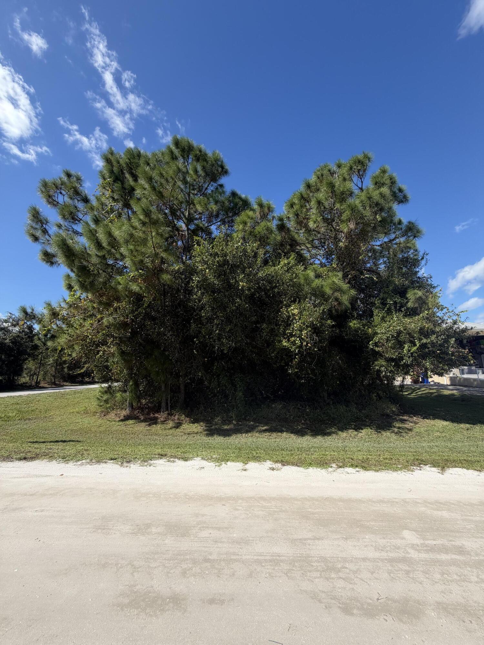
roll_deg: +1.2
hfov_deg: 85.7
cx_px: 242
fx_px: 261
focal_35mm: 14
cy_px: 322
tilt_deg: +12.0
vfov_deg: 102.1
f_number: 2.2
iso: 25
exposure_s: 1/770
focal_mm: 2.22
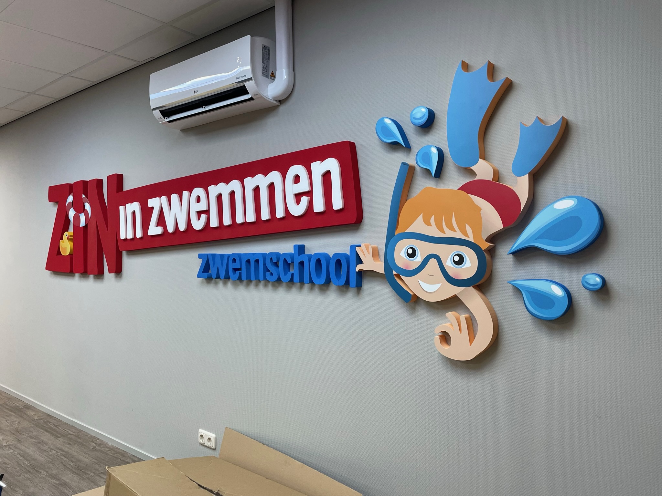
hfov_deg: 67.3
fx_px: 497
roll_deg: +1.0
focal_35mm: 26
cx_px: 331
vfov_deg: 53.1
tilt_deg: +0.0
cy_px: 248
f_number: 1.6
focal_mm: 4.2
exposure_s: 1/100
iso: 125
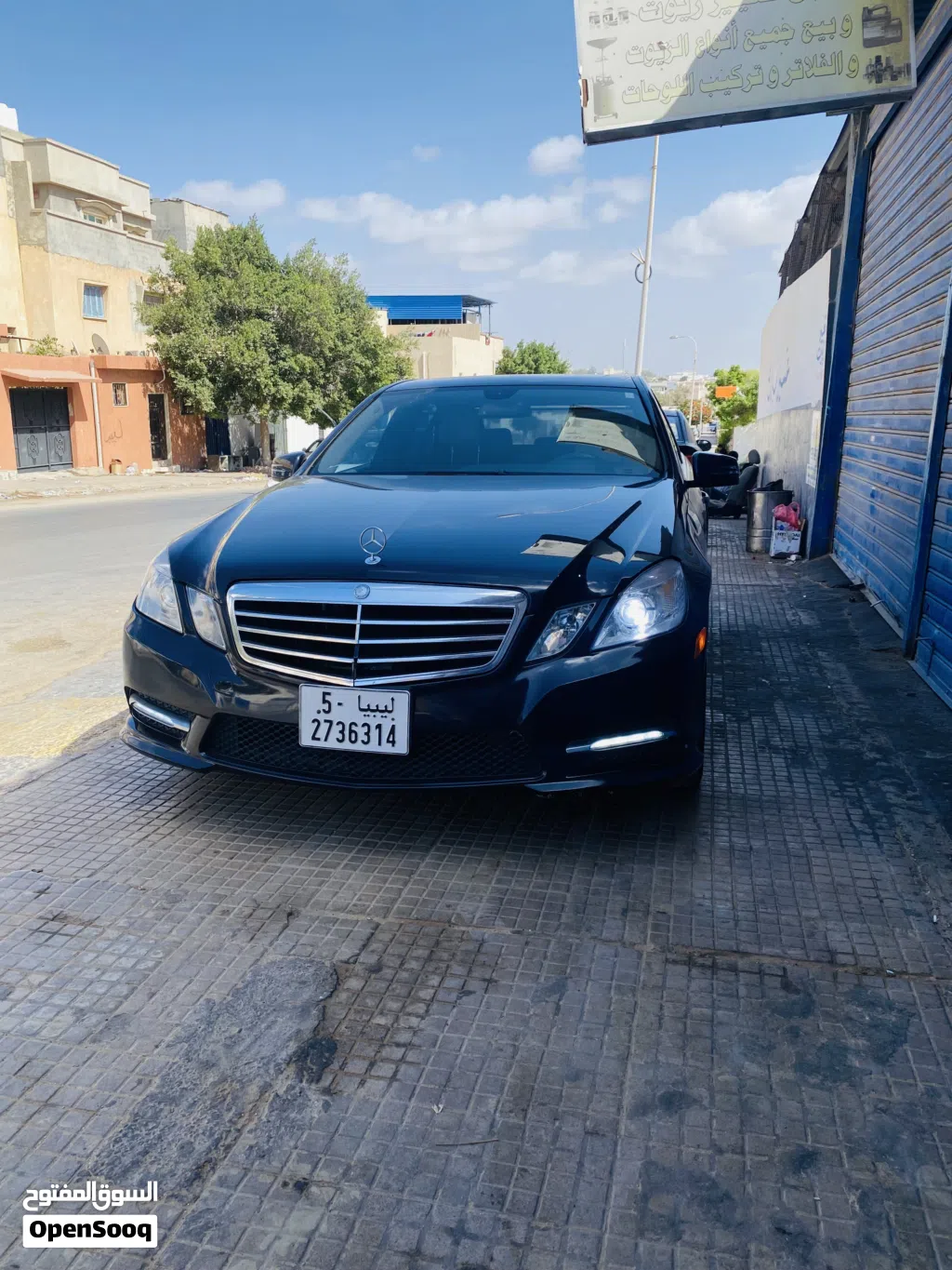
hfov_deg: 53.1
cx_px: 476
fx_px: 953
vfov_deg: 67.3
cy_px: 635
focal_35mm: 26
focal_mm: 4.25
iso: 32
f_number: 1.8
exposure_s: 1/604
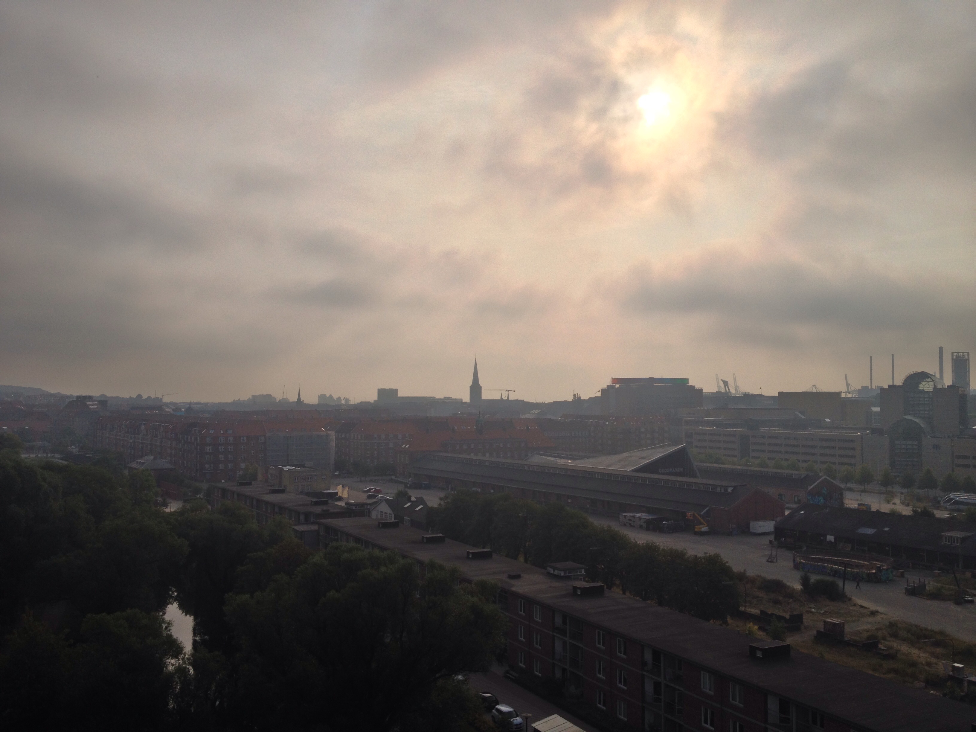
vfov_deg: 40.7
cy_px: 366
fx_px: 987
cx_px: 488
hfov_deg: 52.6
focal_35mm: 35
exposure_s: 1/3953
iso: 50
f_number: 2.4
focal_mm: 4.28
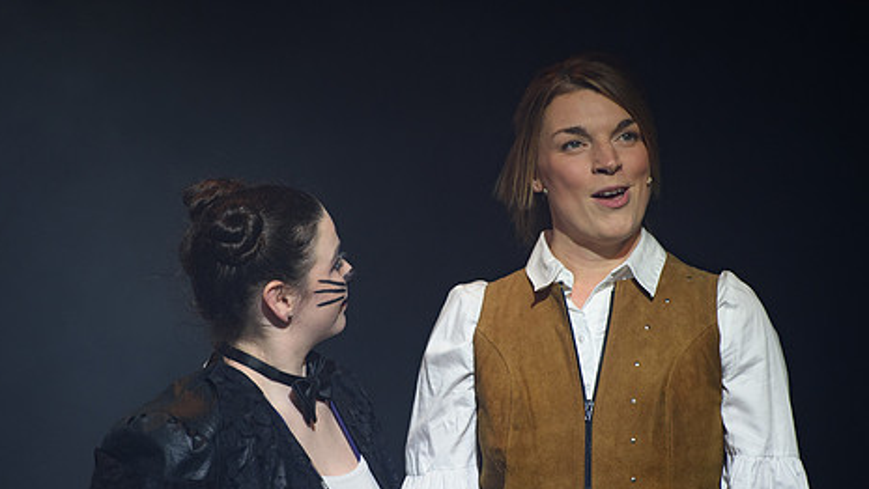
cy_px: 314
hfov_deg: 8.3
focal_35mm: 261
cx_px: 439
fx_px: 6016
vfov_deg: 4.7
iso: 800
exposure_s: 1/320
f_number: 2.8
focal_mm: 200
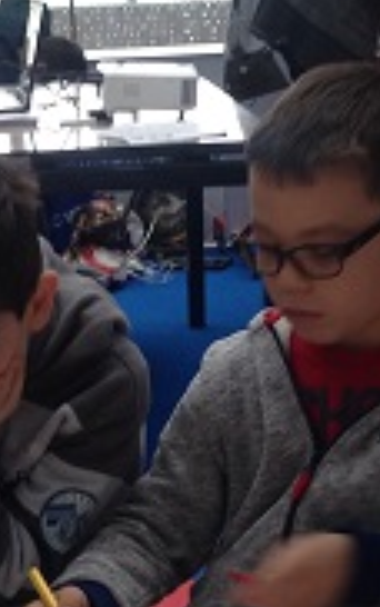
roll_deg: +2.2
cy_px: 454
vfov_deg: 16.9
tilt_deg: -15.6
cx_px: 67
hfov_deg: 10.6
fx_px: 2035
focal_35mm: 123
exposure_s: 1/24
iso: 50
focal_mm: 4.12
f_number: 2.4
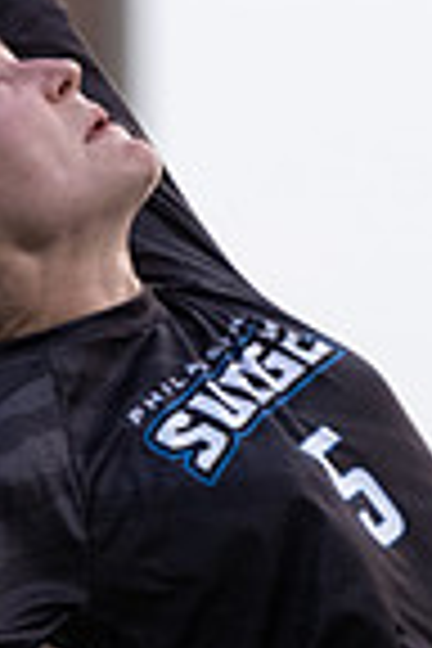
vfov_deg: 1.6
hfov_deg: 1.1
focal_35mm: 1289
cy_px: 379
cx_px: 31
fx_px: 23200
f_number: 2.8
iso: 1250
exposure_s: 1/1600
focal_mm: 124.3
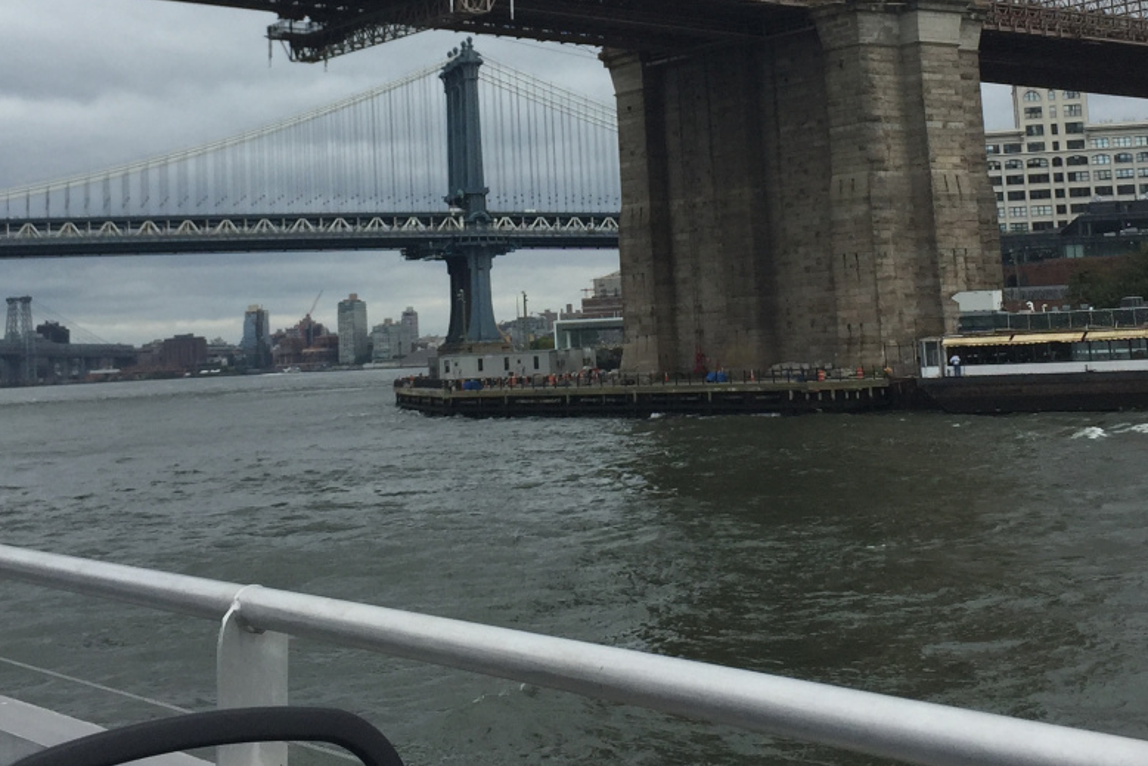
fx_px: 1977
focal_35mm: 62
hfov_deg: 32.4
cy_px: 44
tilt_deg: +9.1
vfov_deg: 21.3
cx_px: 595
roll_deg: +3.3
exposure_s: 1/2326
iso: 32
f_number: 2.2
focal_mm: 4.15
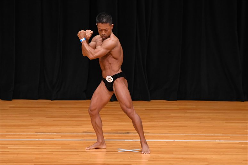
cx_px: 124
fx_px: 2169
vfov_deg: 4.4
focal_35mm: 315
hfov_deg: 6.5
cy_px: 82
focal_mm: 210
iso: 3200
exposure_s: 1/400
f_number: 5.6
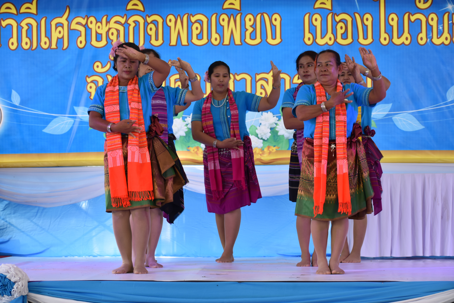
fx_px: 1135
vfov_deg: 15.2
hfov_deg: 22.6
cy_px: 152
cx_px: 227
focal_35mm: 90
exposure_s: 1/125
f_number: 5.6
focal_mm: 60
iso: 400
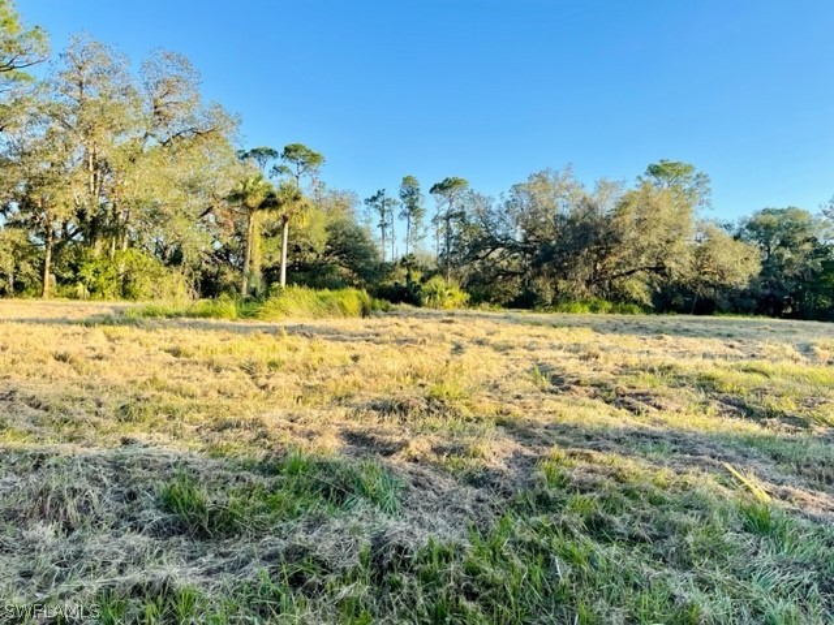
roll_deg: -2.2
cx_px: 417
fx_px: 626
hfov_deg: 67.3
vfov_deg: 53.1
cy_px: 312
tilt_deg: +0.9
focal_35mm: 26
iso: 32
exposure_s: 1/985
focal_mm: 5.1
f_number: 1.6
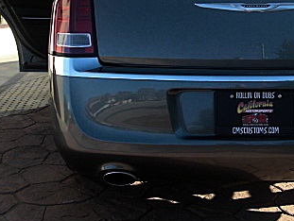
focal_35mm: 74
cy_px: 76
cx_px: 251
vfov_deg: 19.9
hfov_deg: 25.7
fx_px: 629
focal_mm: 6.3
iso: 50
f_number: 2.8
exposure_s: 1/320
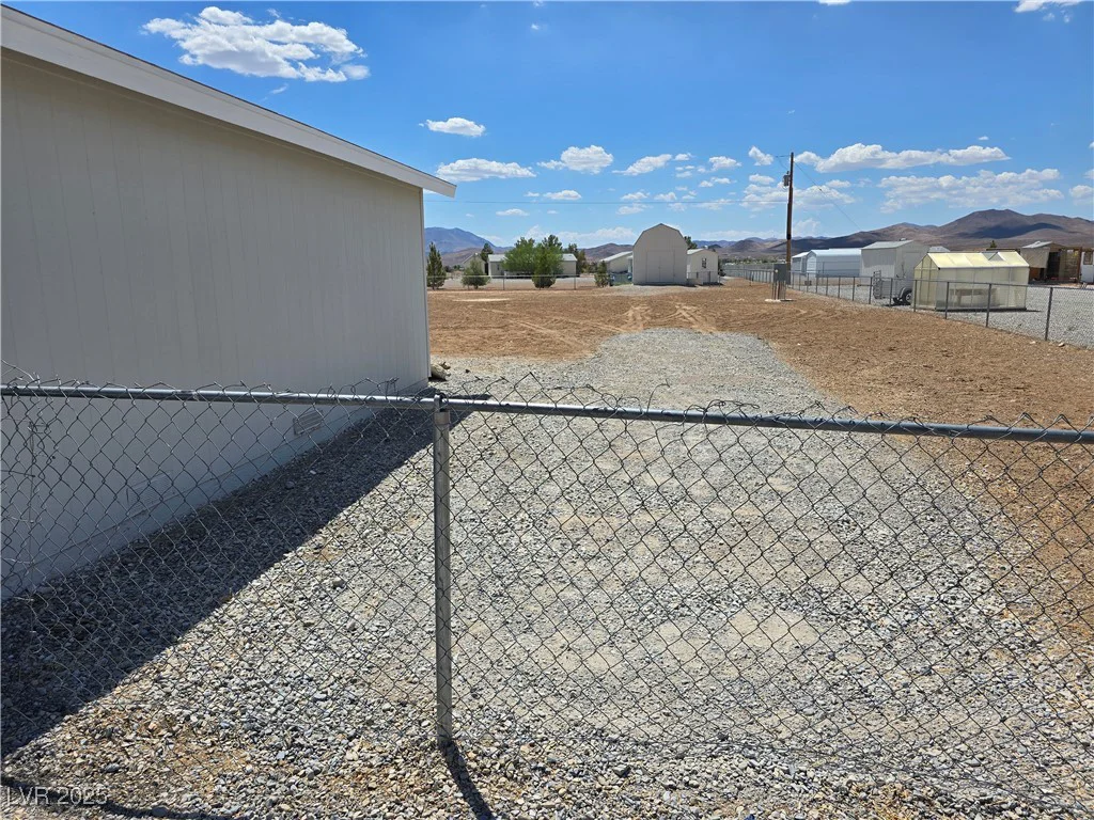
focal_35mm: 23
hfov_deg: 73.9
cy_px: 410
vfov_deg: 58.9
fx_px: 727
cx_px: 547
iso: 12
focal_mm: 6.3
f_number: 1.7
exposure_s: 1/1328
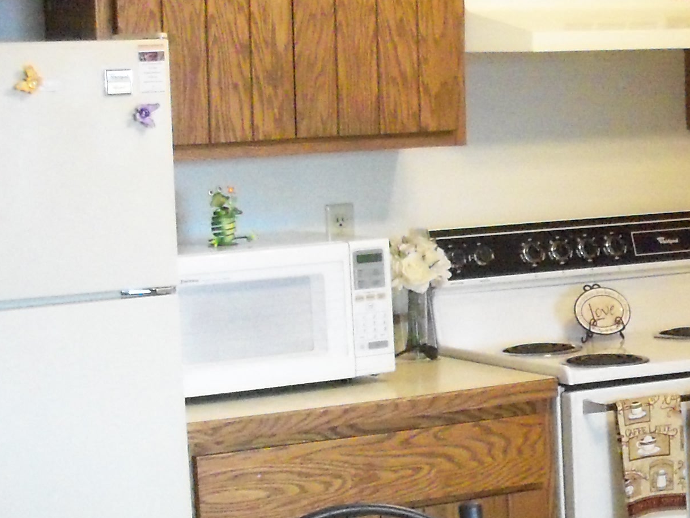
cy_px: 443
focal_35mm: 114
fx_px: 2273
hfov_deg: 16.6
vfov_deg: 12.9
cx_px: 808
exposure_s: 1/60
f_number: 3
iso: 500
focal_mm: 6.3
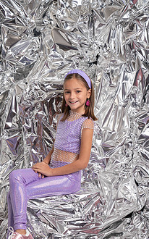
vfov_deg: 25.1
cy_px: 156
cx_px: 53
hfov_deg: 15.9
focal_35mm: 82
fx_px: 533
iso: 160
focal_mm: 59
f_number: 5
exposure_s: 1/125
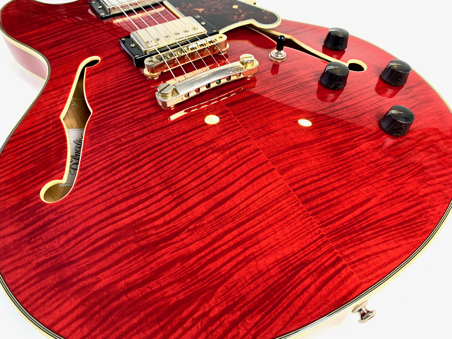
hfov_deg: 65.3
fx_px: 353
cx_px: 222
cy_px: 172
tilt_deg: -51.5
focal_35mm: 27
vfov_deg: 51.4
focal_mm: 4.25
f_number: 1.8
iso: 125
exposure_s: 1/50
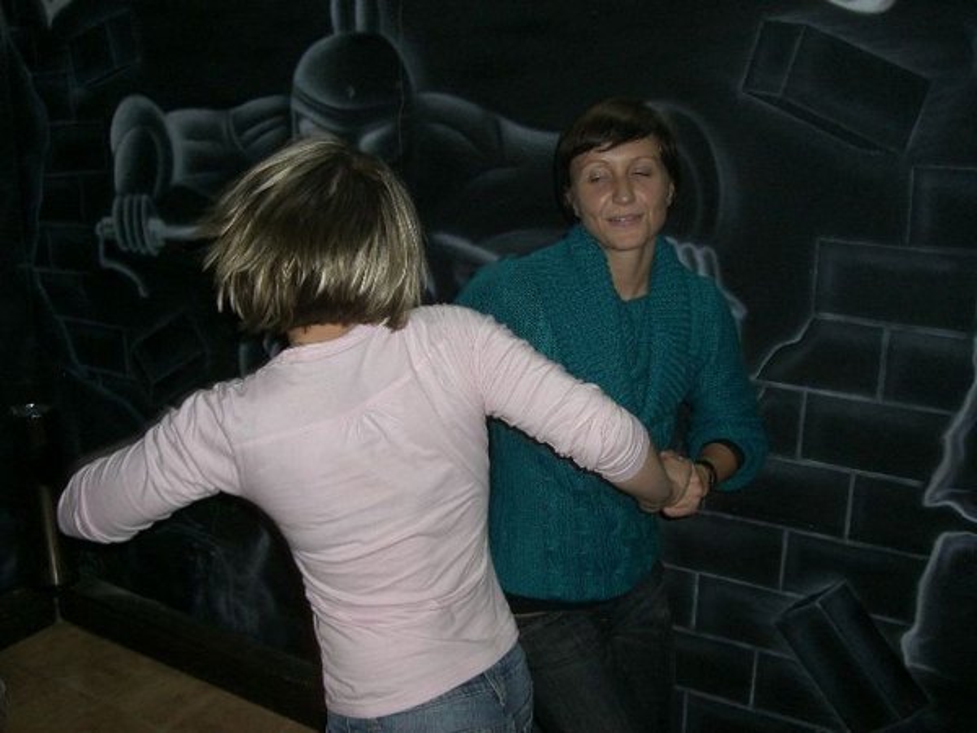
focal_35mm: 38
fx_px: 1073
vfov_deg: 37.7
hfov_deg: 49.0
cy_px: 366
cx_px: 488
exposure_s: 1/60
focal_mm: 6.2
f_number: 2.7
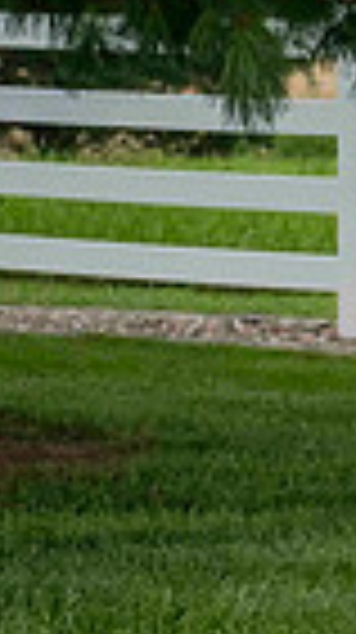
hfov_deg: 3.4
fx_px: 5790
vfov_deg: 6.3
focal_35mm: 344
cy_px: 119
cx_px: 1298
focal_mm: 80
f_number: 11
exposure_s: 1/320
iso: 640
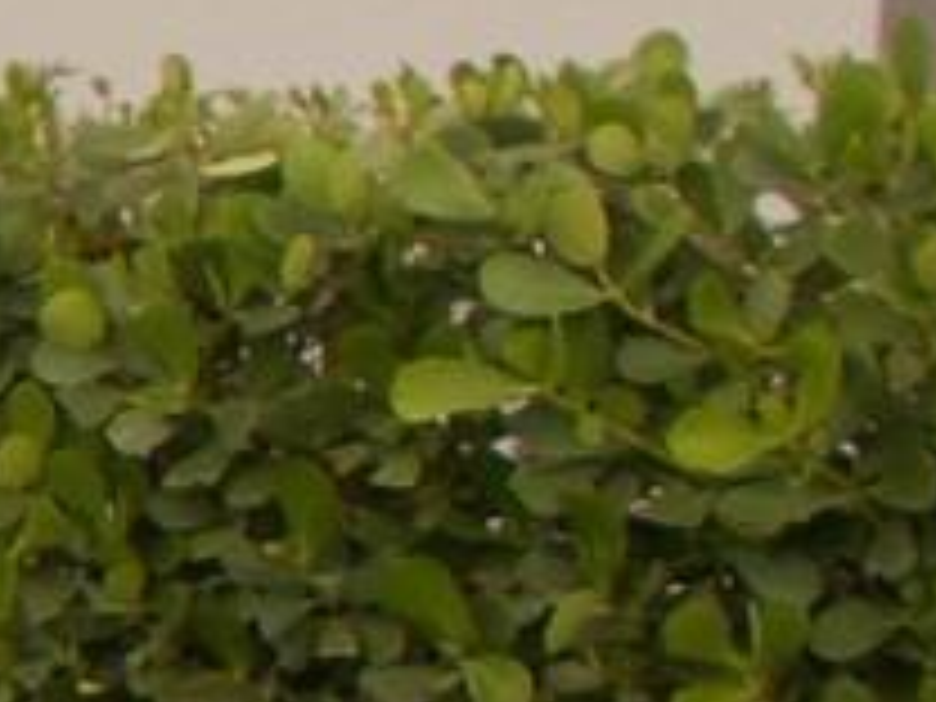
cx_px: -2178
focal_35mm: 200
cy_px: 558
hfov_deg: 8.0
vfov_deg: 7.4
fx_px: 5408
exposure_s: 1/160
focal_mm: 4.6
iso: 80
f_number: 3.2
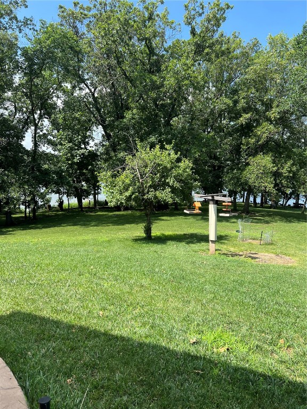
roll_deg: +0.4
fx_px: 307
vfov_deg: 67.3
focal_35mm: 26
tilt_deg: -6.9
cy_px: 204
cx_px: 154
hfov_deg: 53.1
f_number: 1.5
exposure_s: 1/1488
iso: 50
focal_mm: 5.7
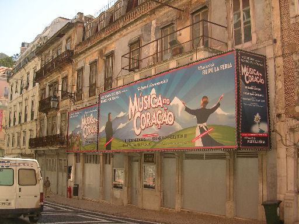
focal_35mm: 38
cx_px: 150
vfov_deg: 37.7
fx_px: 328
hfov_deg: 49.0
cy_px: 112
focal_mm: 5.8
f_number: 2.8
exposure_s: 1/410
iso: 50
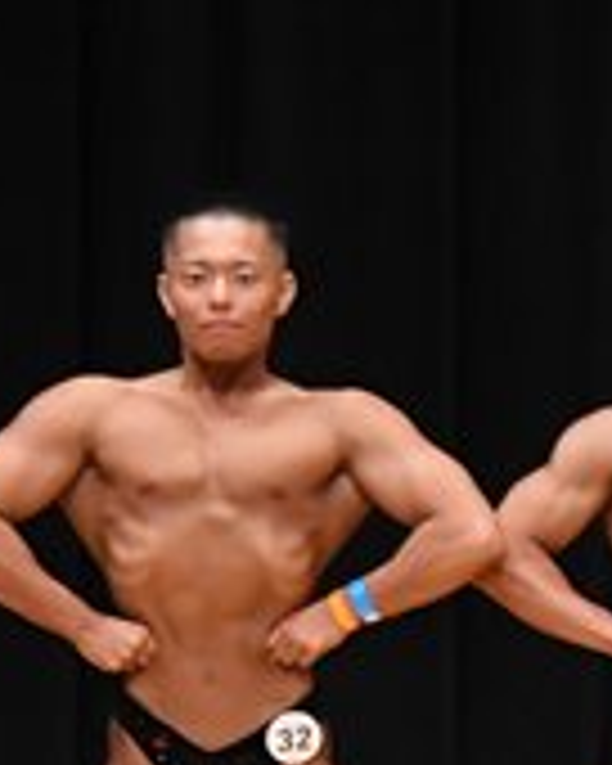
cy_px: 760
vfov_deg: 2.7
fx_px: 16302
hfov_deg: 2.1
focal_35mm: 720
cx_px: 1532
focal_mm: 112
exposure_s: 1/400
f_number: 5.6
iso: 3200
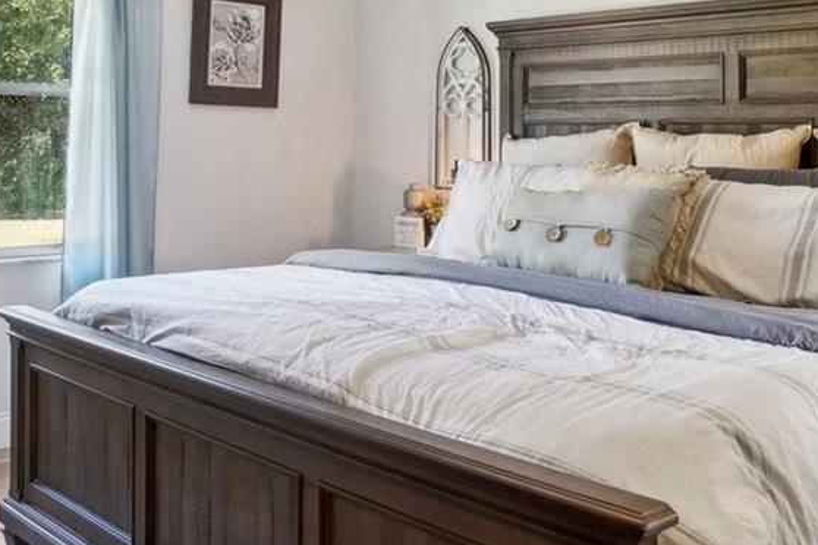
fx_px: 977
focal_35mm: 43
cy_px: 145
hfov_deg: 44.9
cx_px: 286
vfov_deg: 30.7
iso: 400
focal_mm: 10
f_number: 8
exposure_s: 1/8
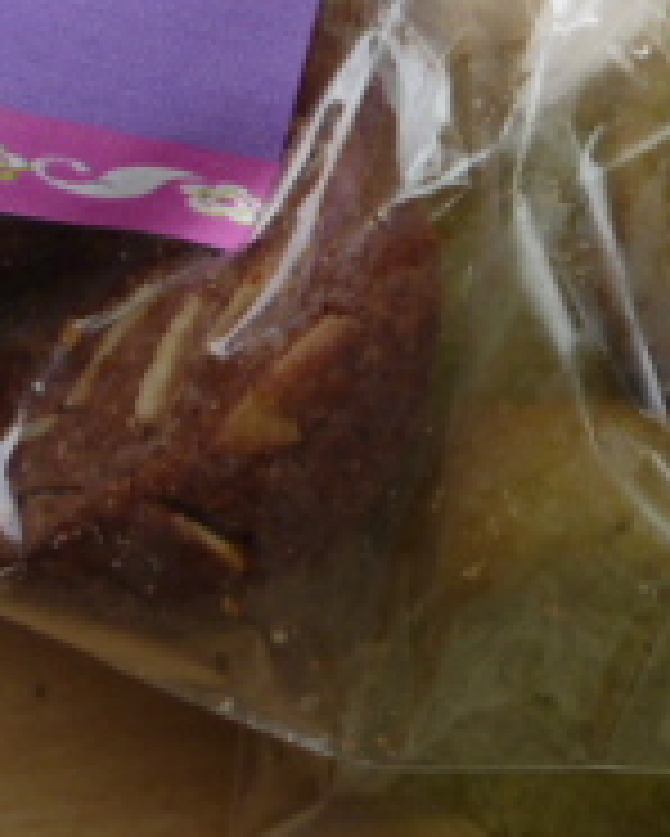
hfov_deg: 18.1
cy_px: 14
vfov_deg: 22.0
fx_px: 2080
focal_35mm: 84
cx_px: 576
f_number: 2.8
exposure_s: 1/30
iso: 80
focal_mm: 4.4
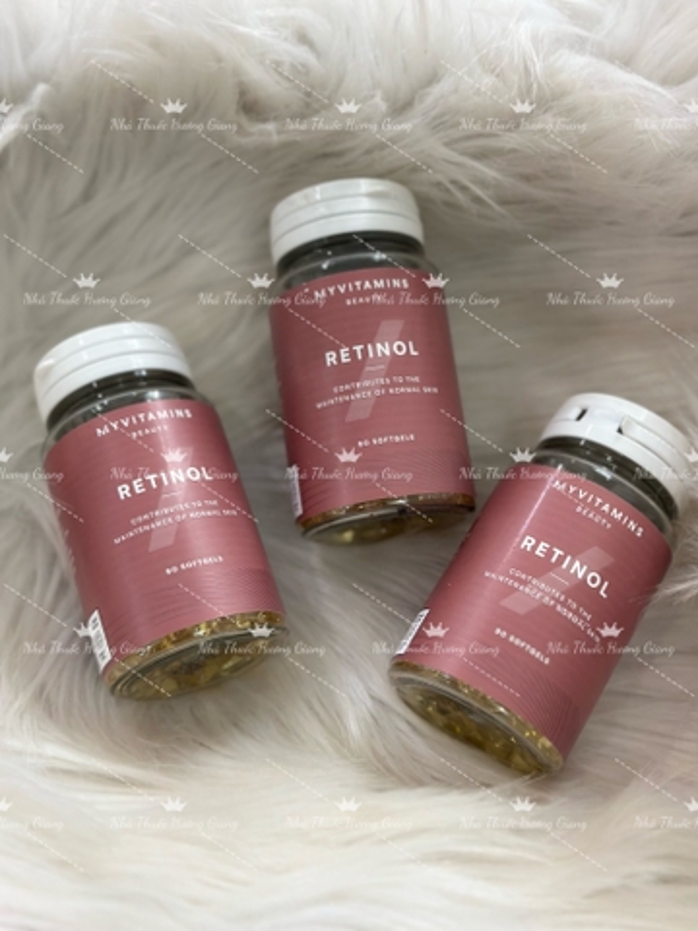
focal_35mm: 48
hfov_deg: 30.3
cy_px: 466
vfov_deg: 39.7
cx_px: 349
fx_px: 1291
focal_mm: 6.86
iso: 250
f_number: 1.78
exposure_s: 1/50
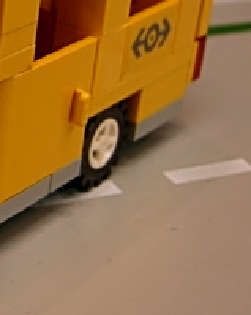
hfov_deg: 13.2
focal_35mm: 113
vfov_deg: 16.9
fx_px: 1050
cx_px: -60
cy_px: 62
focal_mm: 7.5
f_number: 2.7
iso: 50
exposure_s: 1/15.5
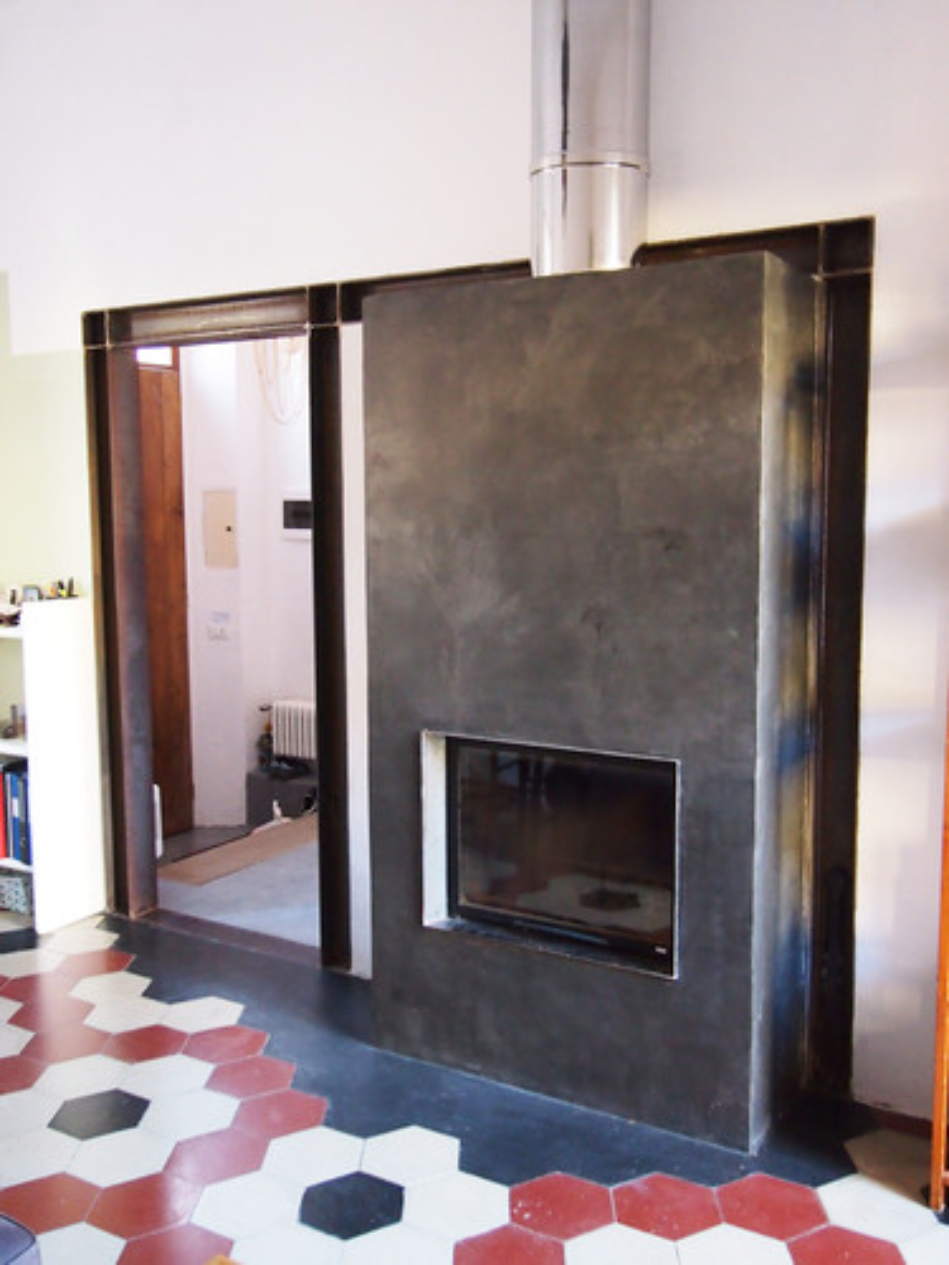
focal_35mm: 34
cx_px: 474
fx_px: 1243
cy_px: 632
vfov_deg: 54.0
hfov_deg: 41.8
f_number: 3.7
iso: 1600
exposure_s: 1/15
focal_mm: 17
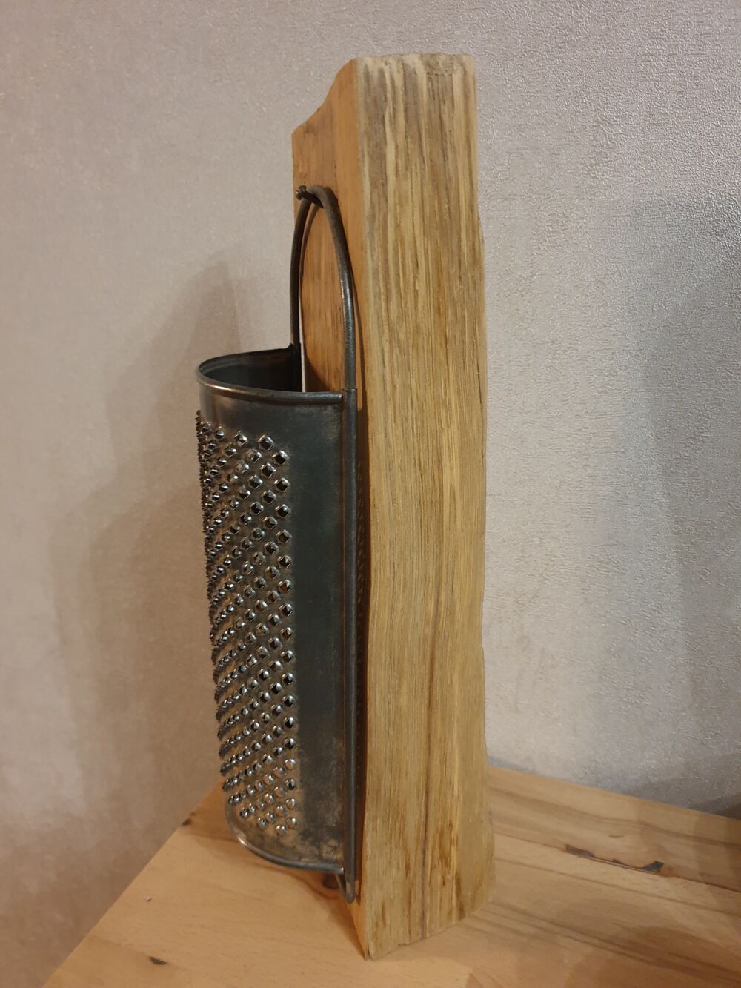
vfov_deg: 67.3
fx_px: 742
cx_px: 370
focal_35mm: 26
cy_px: 494
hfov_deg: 53.1
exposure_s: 1/13
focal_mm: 4.3
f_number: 1.5
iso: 320
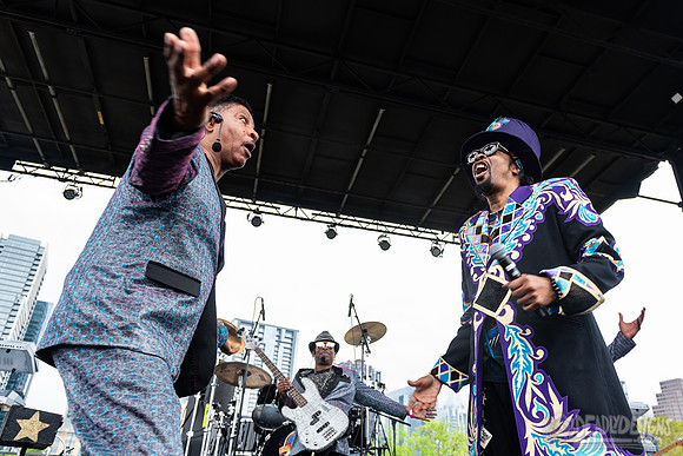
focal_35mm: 27
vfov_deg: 48.5
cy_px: 241
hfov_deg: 68.0
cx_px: 366
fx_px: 505
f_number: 4
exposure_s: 1/160
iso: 400
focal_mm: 24
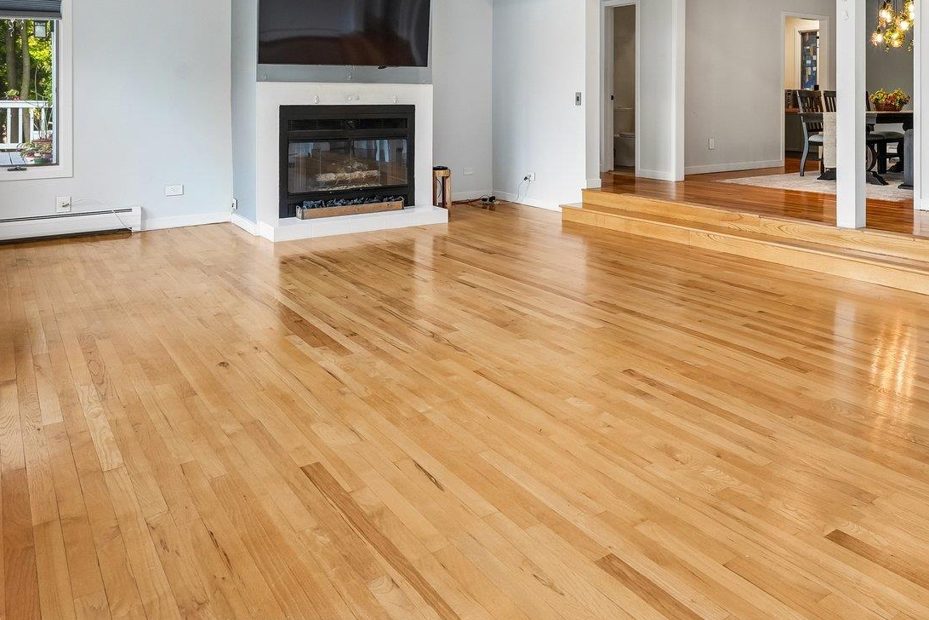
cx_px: 712
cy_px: 99
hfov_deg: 58.3
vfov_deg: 41.2
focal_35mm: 30
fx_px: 774
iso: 400
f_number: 8
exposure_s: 1/25
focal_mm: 16
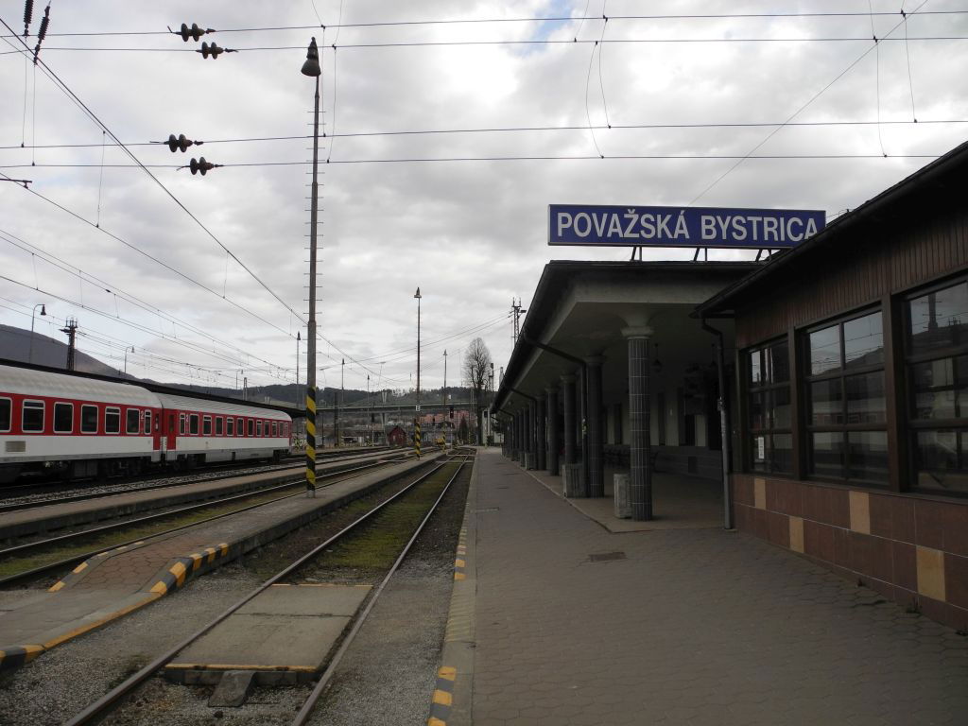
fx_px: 783
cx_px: 484
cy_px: 363
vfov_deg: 49.7
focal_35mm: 28
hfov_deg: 63.4
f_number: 3.5
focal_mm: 6
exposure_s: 1/800
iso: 100
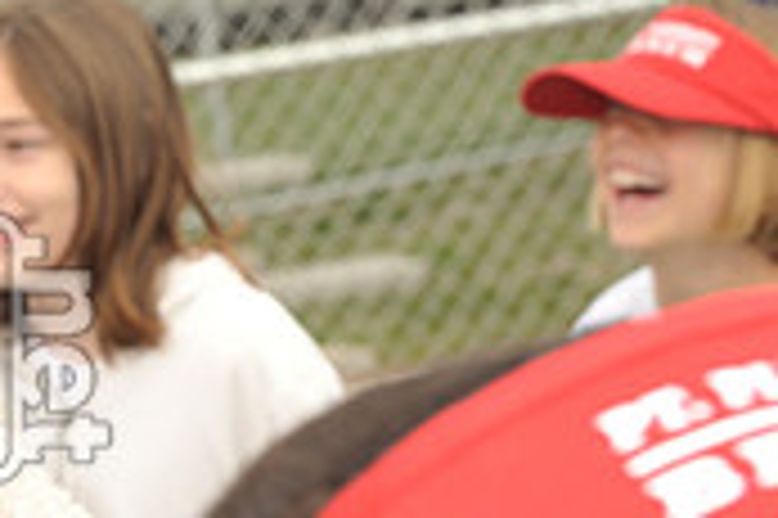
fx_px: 5074
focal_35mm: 235
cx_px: -472
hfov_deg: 8.5
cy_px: 378
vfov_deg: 5.8
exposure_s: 1/250
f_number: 8
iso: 400
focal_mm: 70
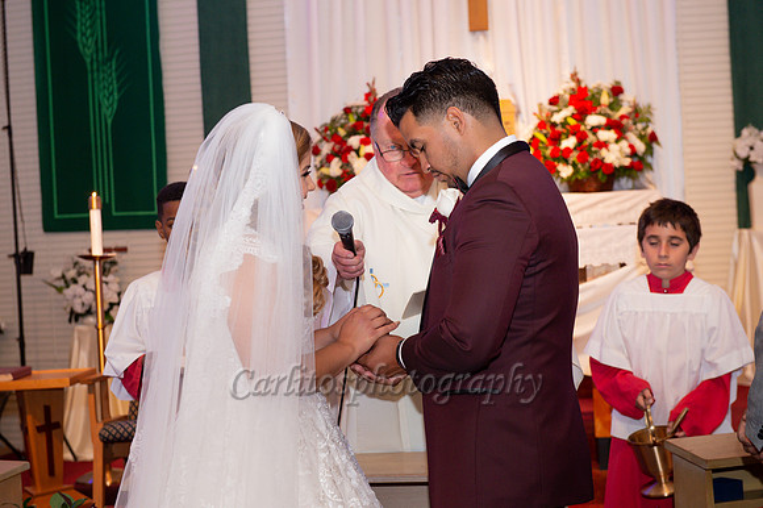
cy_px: 254
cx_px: 382
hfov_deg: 28.9
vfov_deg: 19.4
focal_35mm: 70
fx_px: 1483
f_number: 4.5
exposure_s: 1/60
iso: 1250
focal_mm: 70
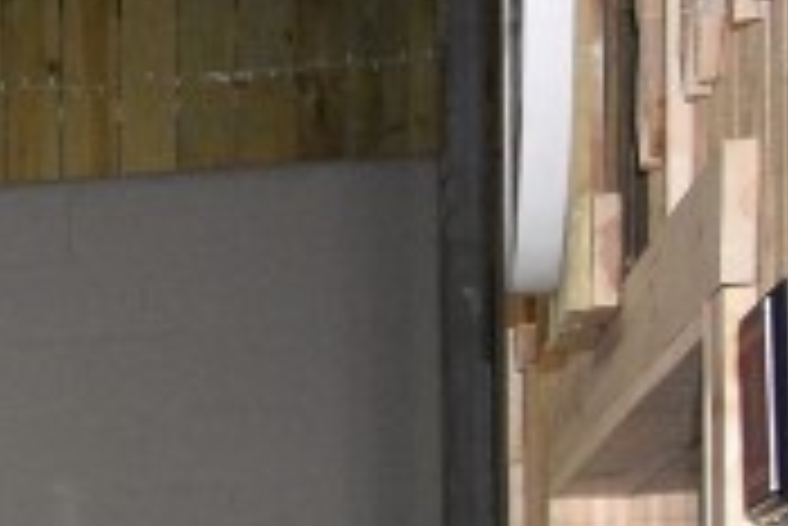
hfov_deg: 8.7
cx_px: -1533
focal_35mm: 197
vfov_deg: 6.8
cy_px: 935
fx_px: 4316
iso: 1100
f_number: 5.6
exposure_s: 1/60
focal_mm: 20
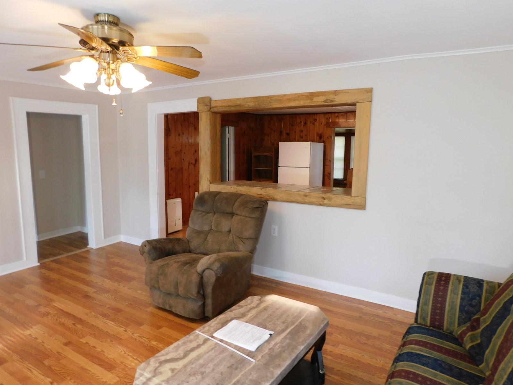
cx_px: 256
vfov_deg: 58.9
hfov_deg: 73.9
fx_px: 341
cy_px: 192
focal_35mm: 23
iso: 180
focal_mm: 4
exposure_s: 1/30
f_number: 3
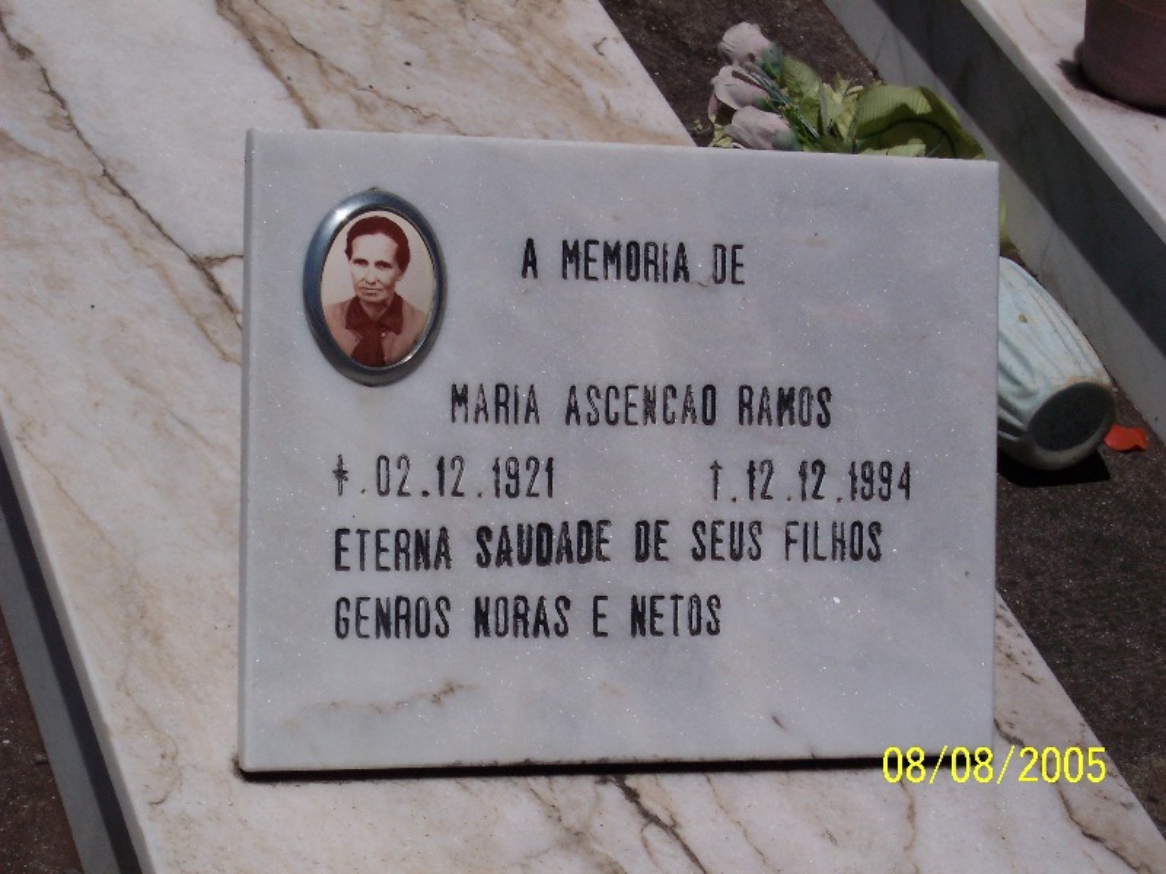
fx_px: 3840
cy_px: 437
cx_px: 583
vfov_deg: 13.0
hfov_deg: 17.3
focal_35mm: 114
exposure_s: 1/1000
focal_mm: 24
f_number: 8
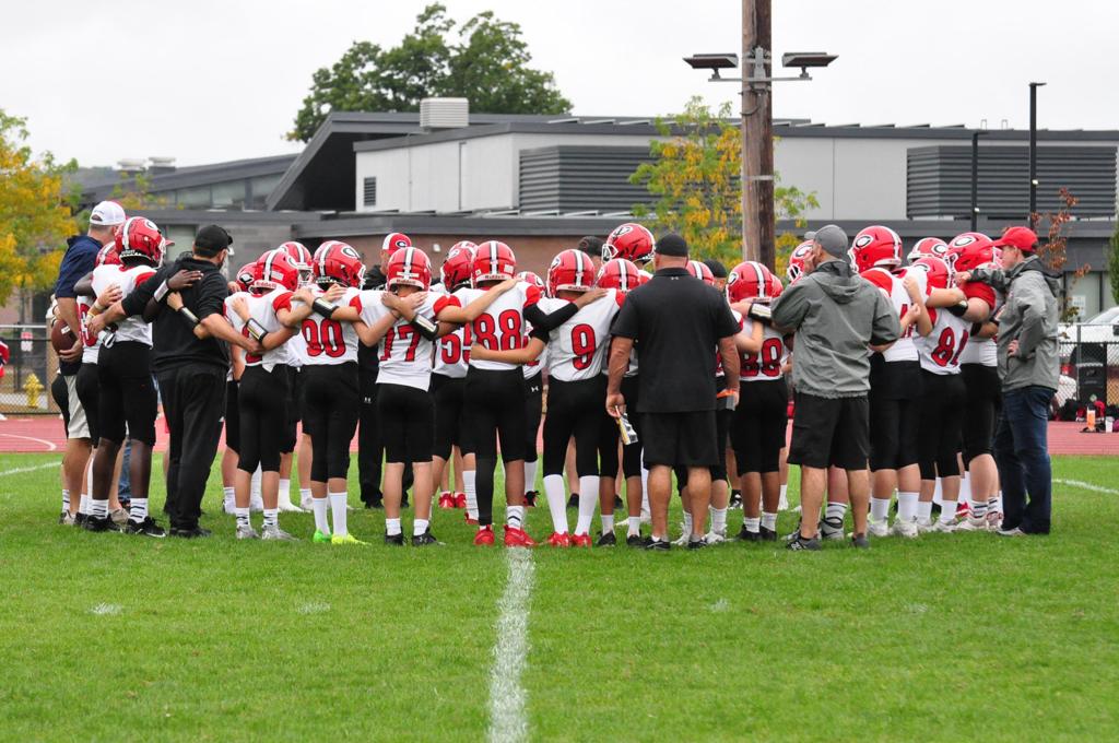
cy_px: 372
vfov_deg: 7.9
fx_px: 5402
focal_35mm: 174
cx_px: 560
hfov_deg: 11.8
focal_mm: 116
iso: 2500
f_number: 8
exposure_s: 1/2500
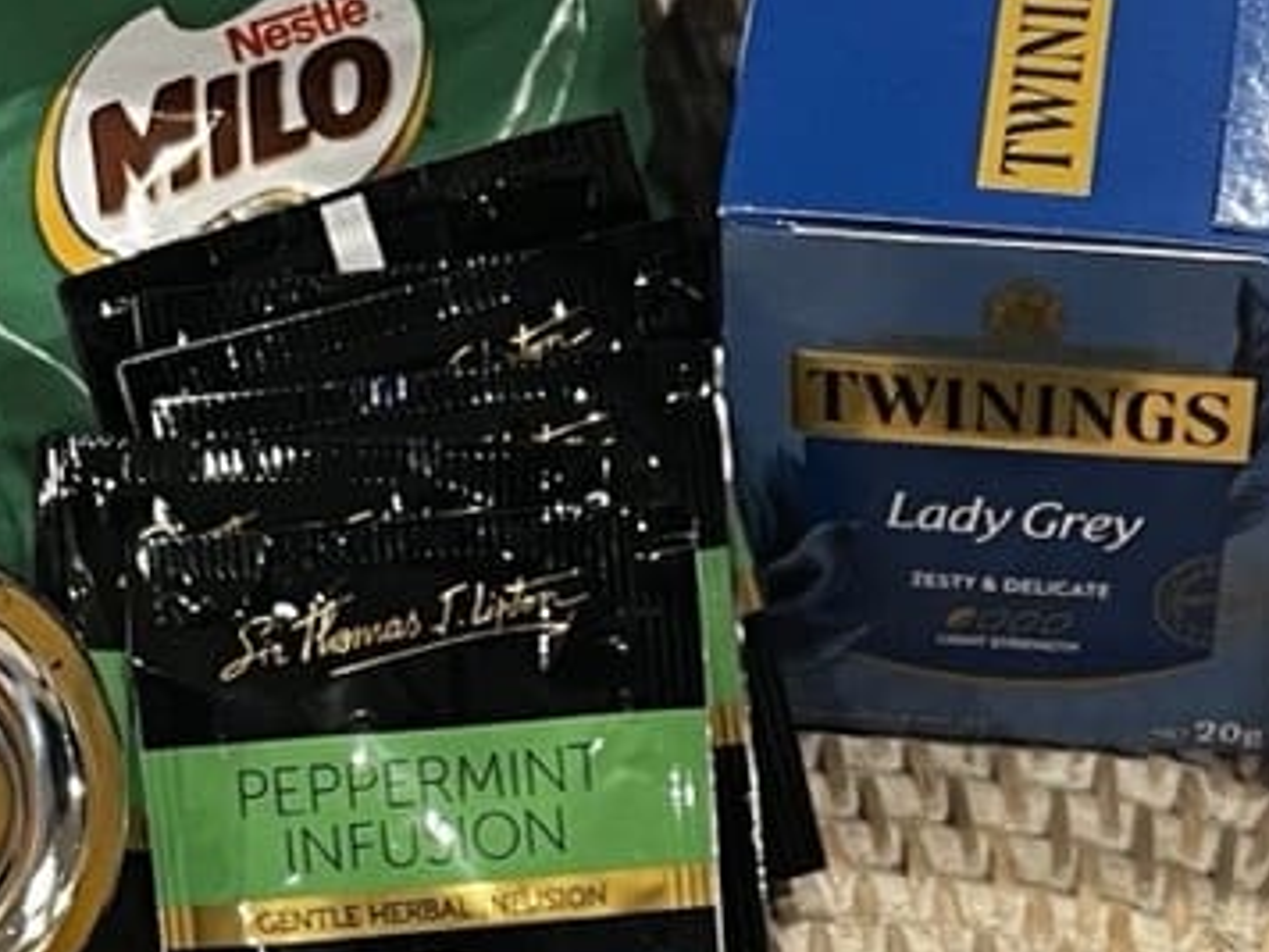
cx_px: 720
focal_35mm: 117
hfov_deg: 16.8
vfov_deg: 11.8
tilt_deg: -58.0
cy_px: 1619
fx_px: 4289
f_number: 1.5
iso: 100
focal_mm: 5.7
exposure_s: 1/50
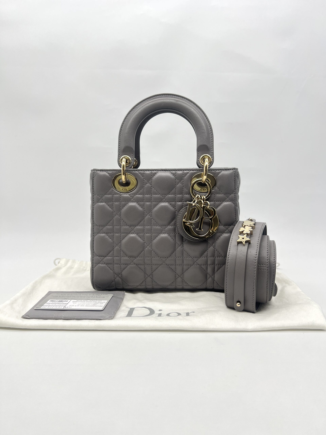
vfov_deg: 67.3
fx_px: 326
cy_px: 218
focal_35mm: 26
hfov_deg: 53.1
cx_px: 163
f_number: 1.5
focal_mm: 5.7
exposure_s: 1/116
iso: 32
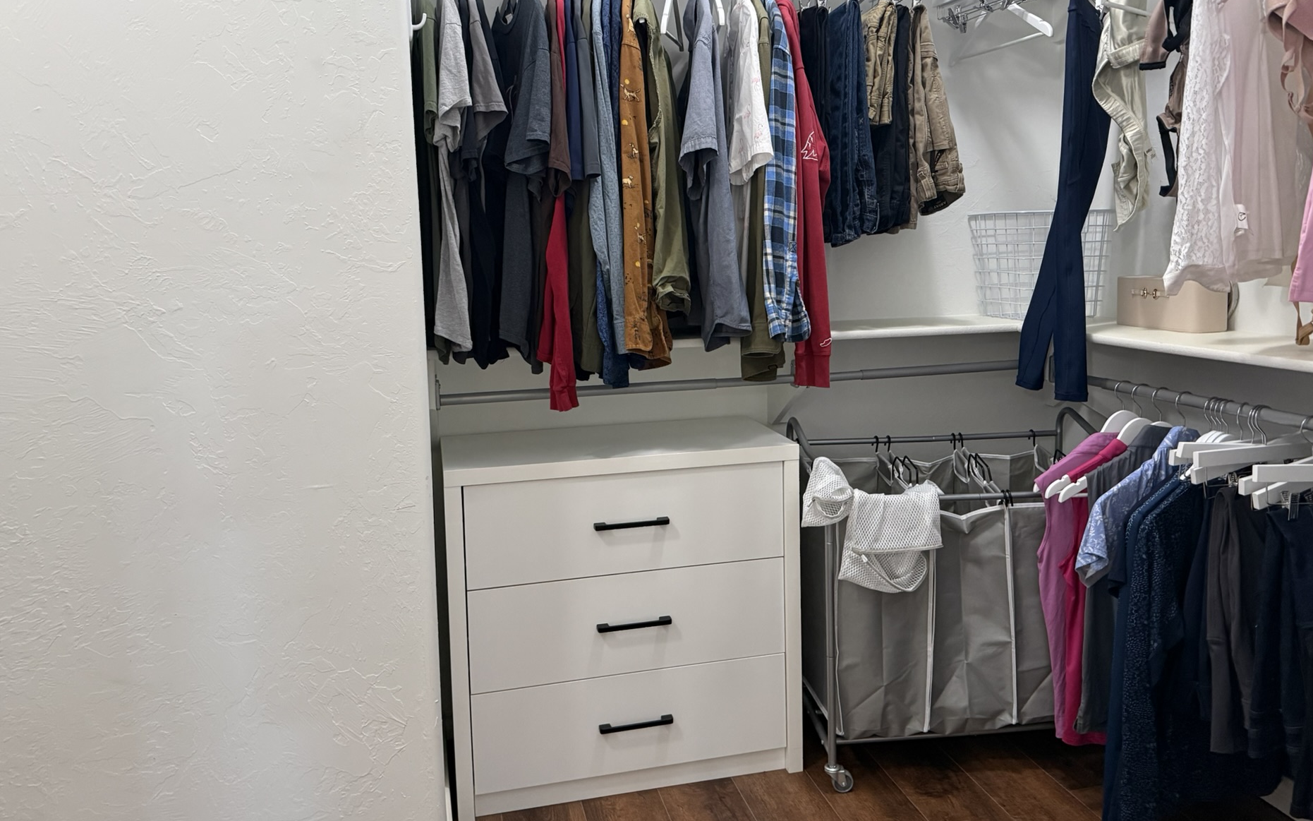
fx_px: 1002
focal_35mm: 28
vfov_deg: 44.5
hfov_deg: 66.4
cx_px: 683
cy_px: 364
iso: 500
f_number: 1.78
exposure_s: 1/60
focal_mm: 6.76
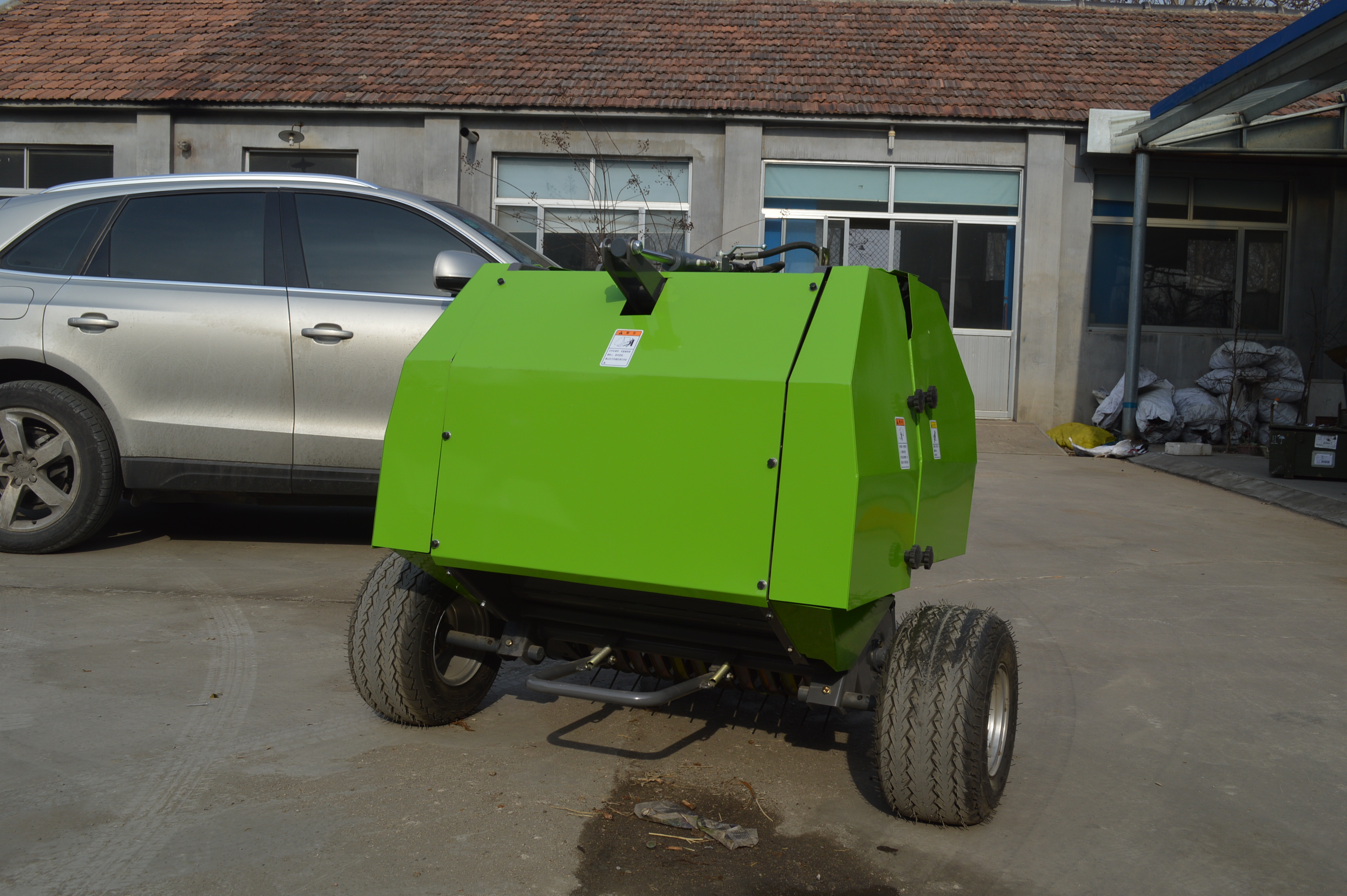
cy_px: 448
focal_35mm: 33
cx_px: 674
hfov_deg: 57.3
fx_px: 1234
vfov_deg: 39.9
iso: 100
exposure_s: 1/250
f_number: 8
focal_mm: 22
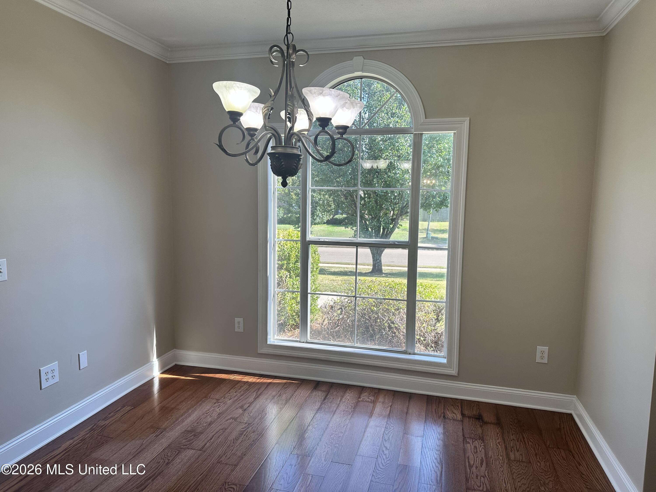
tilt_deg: -5.8
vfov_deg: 56.8
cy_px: 246
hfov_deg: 71.6
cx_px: 328
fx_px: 455
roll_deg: -1.2
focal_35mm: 24
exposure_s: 1/411
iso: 80
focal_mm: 6.86
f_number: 1.78
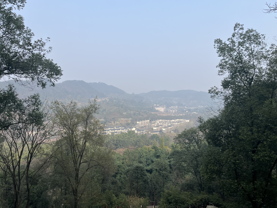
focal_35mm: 27
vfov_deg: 51.4
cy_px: 103
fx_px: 216
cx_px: 139
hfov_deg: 65.3
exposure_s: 1/2024
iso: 50
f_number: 1.6
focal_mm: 5.1
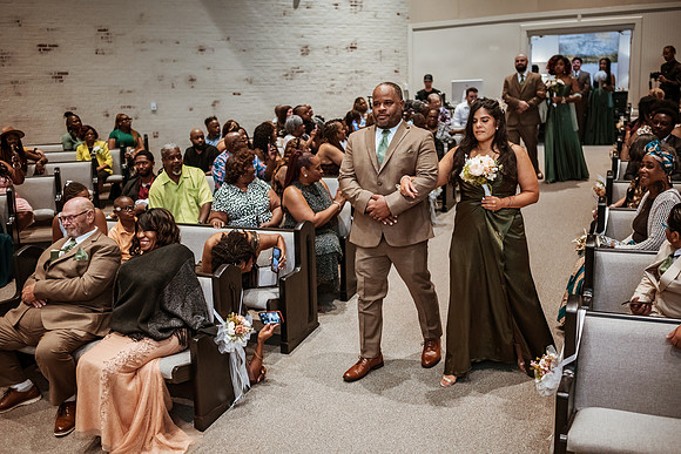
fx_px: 662
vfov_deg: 37.9
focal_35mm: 35
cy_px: 227
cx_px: 340
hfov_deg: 54.4
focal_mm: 35
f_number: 1.8
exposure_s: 1/500
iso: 1250
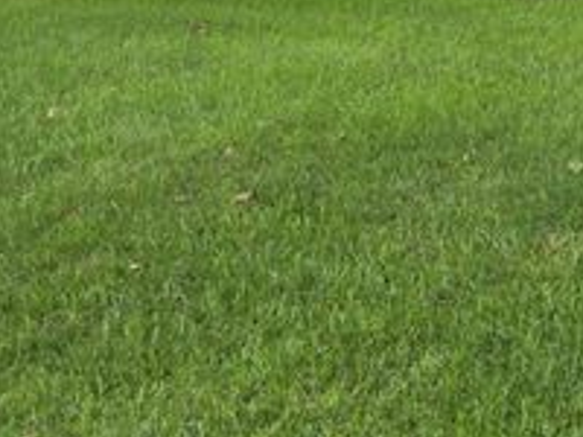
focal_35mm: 118
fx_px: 1987
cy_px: -446
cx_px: 1481
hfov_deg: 12.4
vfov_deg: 11.3
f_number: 1.7
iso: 40
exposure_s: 1/359
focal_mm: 6.3
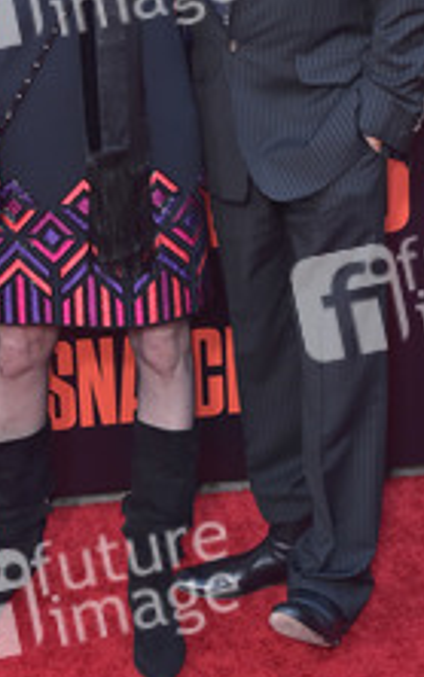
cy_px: 137
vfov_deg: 23.2
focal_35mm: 88
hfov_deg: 14.9
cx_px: 172
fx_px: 1625
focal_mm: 48
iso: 500
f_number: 6.3
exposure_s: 1/320
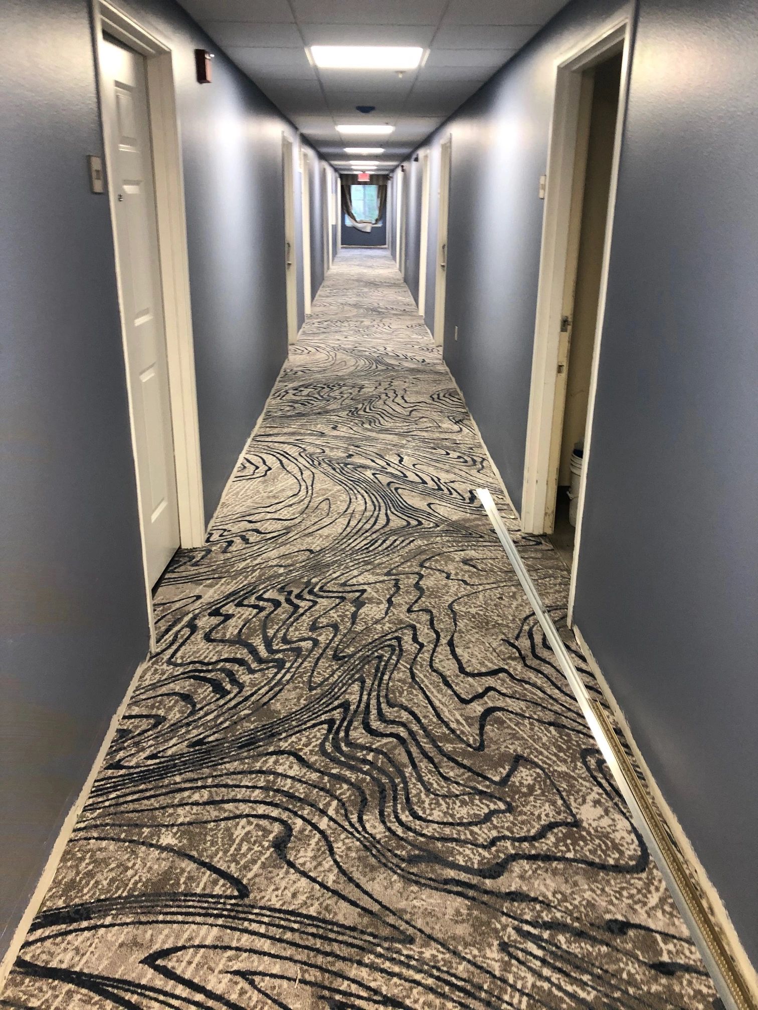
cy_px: 505
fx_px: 818
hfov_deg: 49.7
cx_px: 379
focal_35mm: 28
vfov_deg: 63.4
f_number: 1.8
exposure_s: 1/17
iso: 40
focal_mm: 3.99
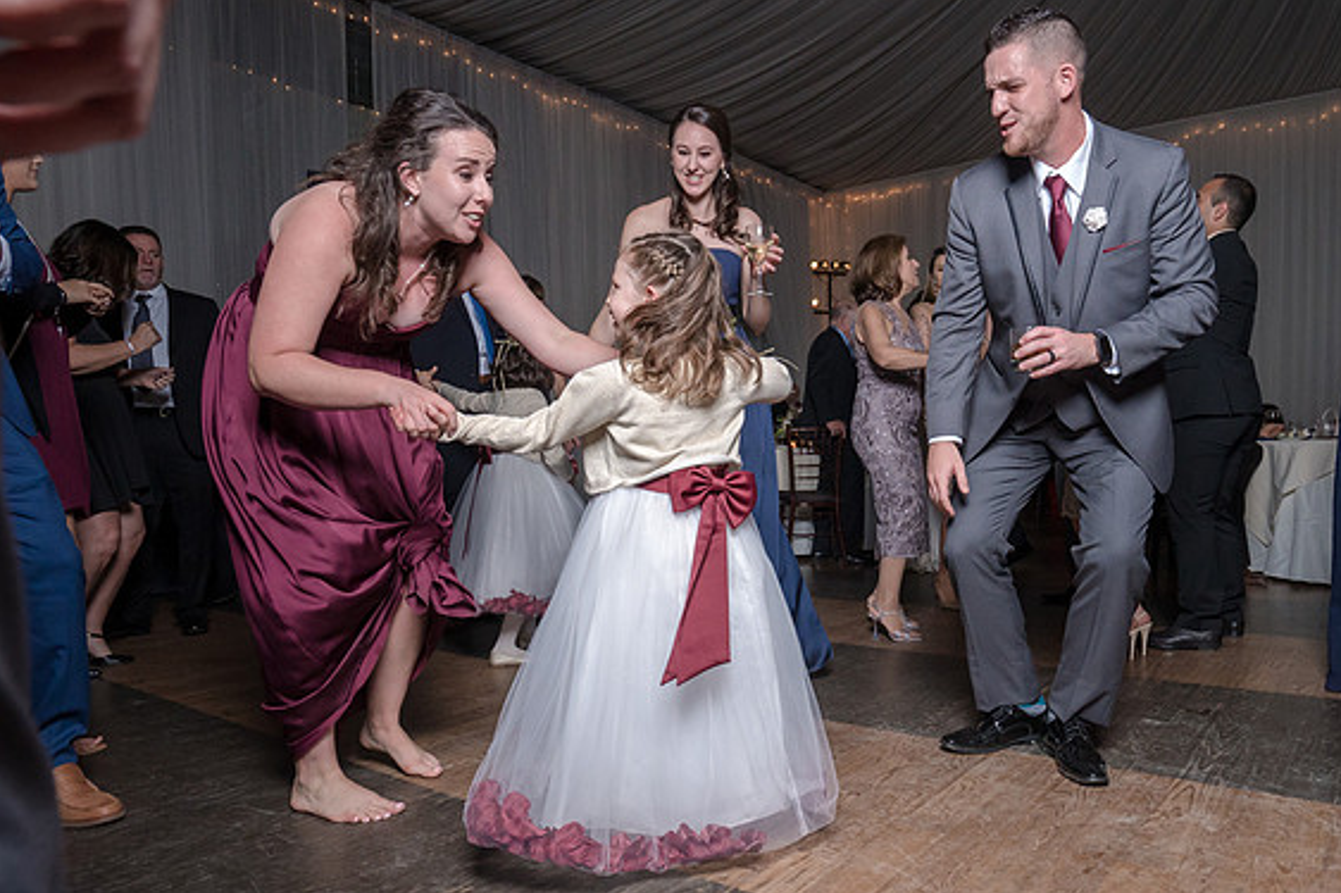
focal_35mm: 23
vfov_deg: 54.8
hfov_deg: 75.6
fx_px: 856
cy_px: 522
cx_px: 776
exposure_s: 1/200
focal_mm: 16
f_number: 5.6
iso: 2000
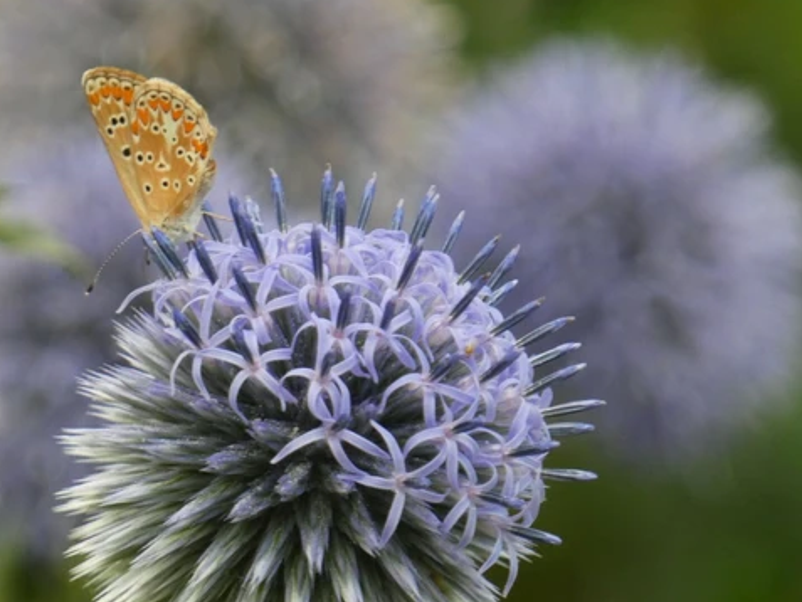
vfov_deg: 2.0
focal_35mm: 736
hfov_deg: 2.7
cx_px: 304
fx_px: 17056
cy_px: 340
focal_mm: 98.3
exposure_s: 1/100
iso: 400
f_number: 5.6
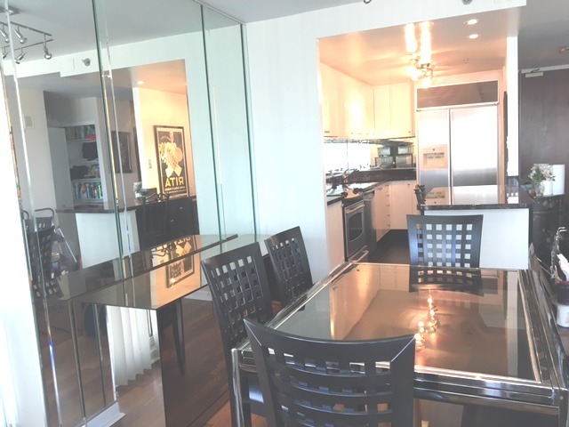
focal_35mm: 29
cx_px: 284
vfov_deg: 48.2
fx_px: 477
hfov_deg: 61.7
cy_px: 214
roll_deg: +3.4
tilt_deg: -4.9
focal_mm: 4.15
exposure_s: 1/30
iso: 80
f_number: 2.2
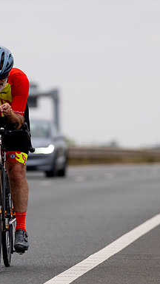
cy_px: 175
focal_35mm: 455
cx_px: 12
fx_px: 3432
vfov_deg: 4.7
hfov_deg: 2.7
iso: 100
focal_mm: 200
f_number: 3.5
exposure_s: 1/800
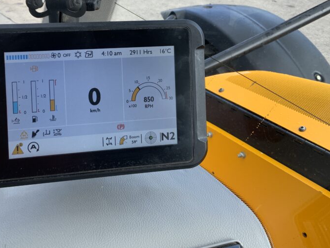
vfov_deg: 32.3
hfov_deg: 42.5
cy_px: 66
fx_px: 419
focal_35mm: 44
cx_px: 119
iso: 16
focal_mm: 3
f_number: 1.8
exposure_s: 1/164
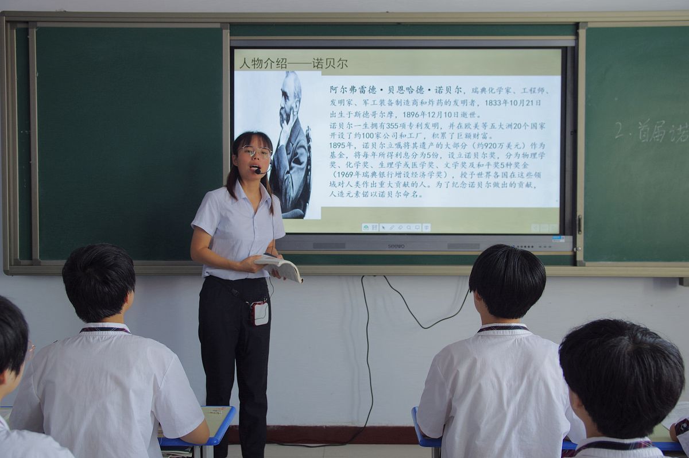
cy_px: 229
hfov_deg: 45.5
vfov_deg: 31.1
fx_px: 822
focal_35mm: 43
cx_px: 344
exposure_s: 1/100
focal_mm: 29
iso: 400
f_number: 4
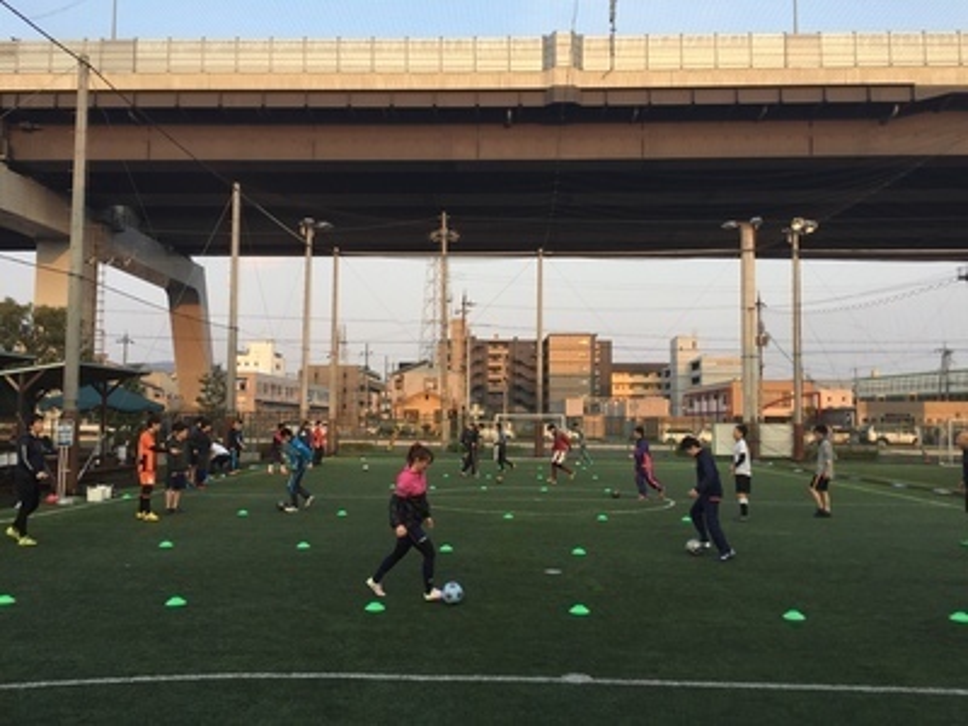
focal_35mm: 29
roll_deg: +0.4
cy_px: 363
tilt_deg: +4.1
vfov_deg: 48.2
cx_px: 484
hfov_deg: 61.7
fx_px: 811
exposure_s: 1/366
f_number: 2.2
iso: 32
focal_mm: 4.15
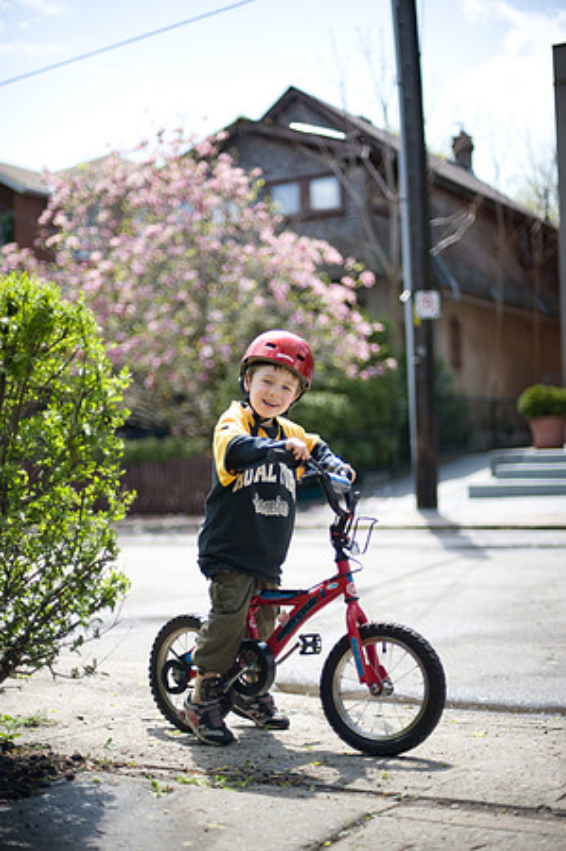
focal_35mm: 50
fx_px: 1182
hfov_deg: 26.9
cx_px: 283
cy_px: 426
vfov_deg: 39.6
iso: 200
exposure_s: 1/8000
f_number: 1.4
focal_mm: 50
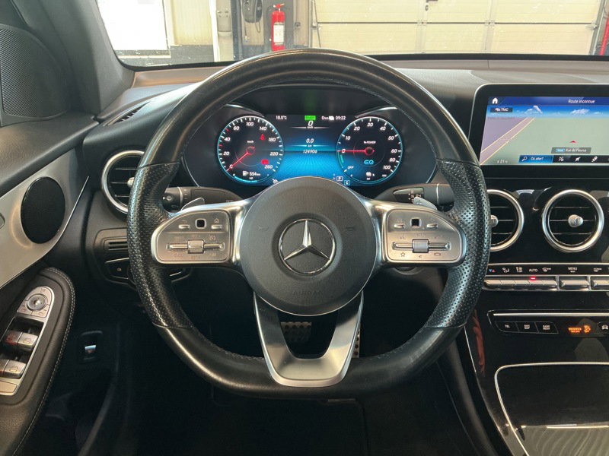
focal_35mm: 29
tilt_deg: -27.0
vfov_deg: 48.2
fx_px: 510
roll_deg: -1.3
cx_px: 304
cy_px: 228
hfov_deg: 61.7
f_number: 1.8
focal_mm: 3
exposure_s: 1/40
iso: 200
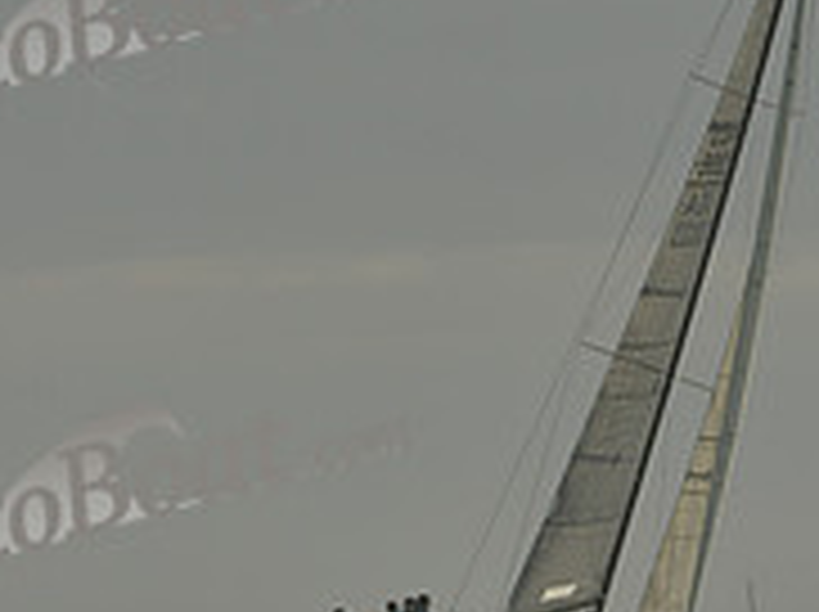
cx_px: 646
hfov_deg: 1.6
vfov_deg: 1.2
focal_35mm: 1226
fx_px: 28968
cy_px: 202
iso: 250
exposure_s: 1/3200
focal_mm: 400
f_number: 6.3
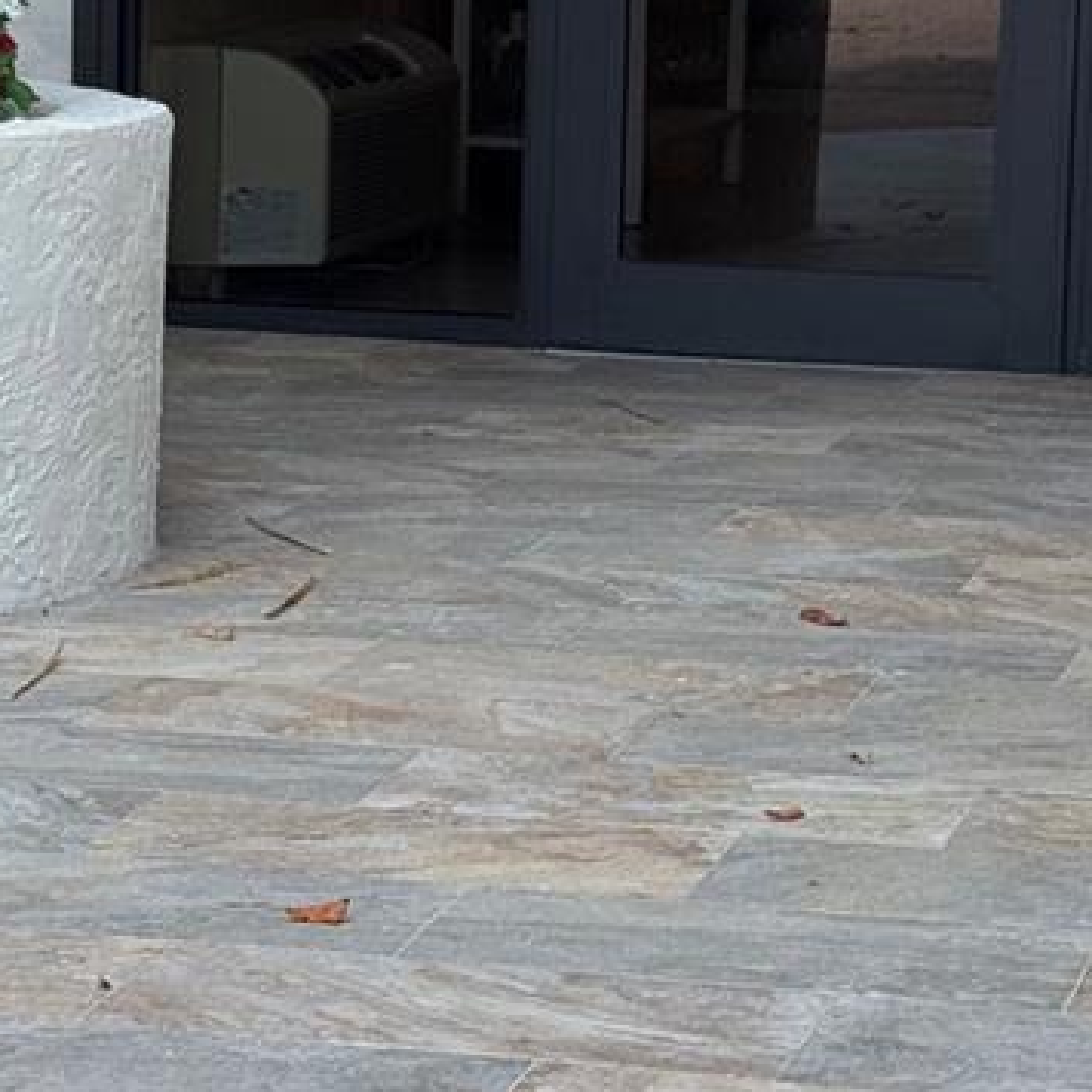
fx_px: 5104
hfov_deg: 12.2
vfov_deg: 12.2
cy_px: 383
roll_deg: -1.4
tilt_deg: -7.3
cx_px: 561
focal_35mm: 143
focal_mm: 6.76
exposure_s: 1/926
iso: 64
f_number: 1.78
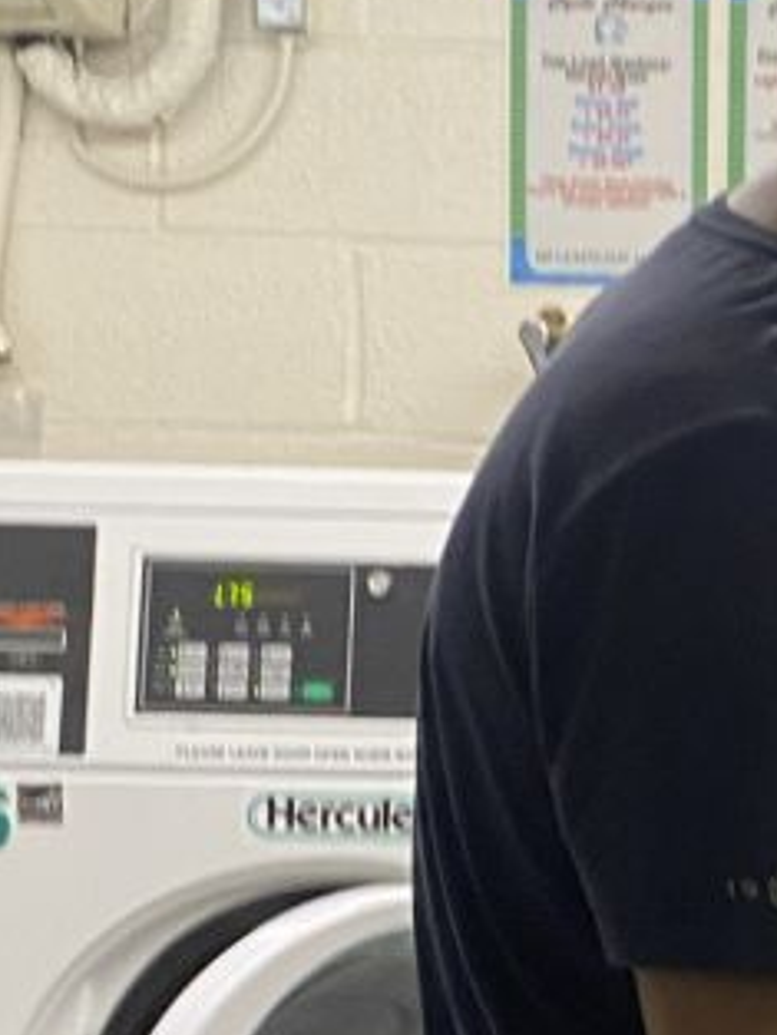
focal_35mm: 133
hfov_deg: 10.7
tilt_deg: -2.8
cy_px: 956
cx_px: 1237
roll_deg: -1.2
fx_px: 3978
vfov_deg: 14.7
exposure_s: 1/54
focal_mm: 4.25
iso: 80
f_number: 1.8
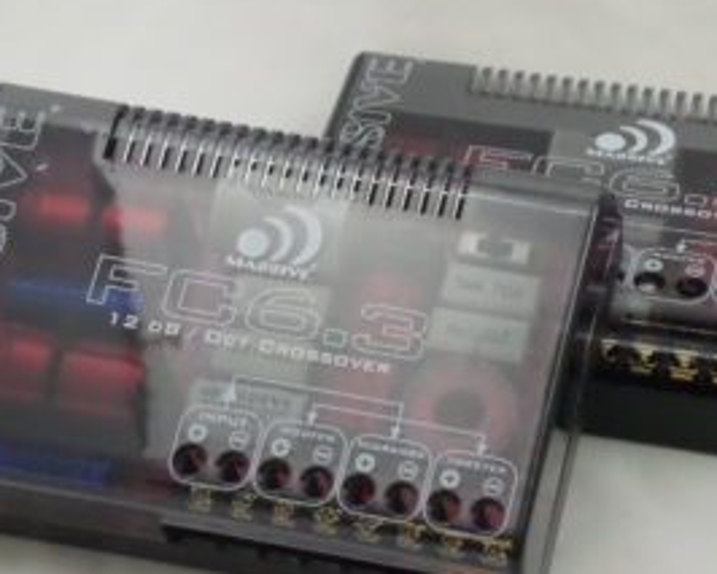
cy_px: 275
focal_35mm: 191
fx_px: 4055
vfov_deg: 8.1
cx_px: 404
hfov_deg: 10.1
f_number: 6.3
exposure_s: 1/60
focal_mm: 22.5
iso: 640
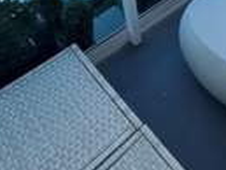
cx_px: 222
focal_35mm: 52
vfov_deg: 20.6
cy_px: -128
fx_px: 340
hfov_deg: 33.8
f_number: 2.2
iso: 40
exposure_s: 1/489
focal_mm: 2.22
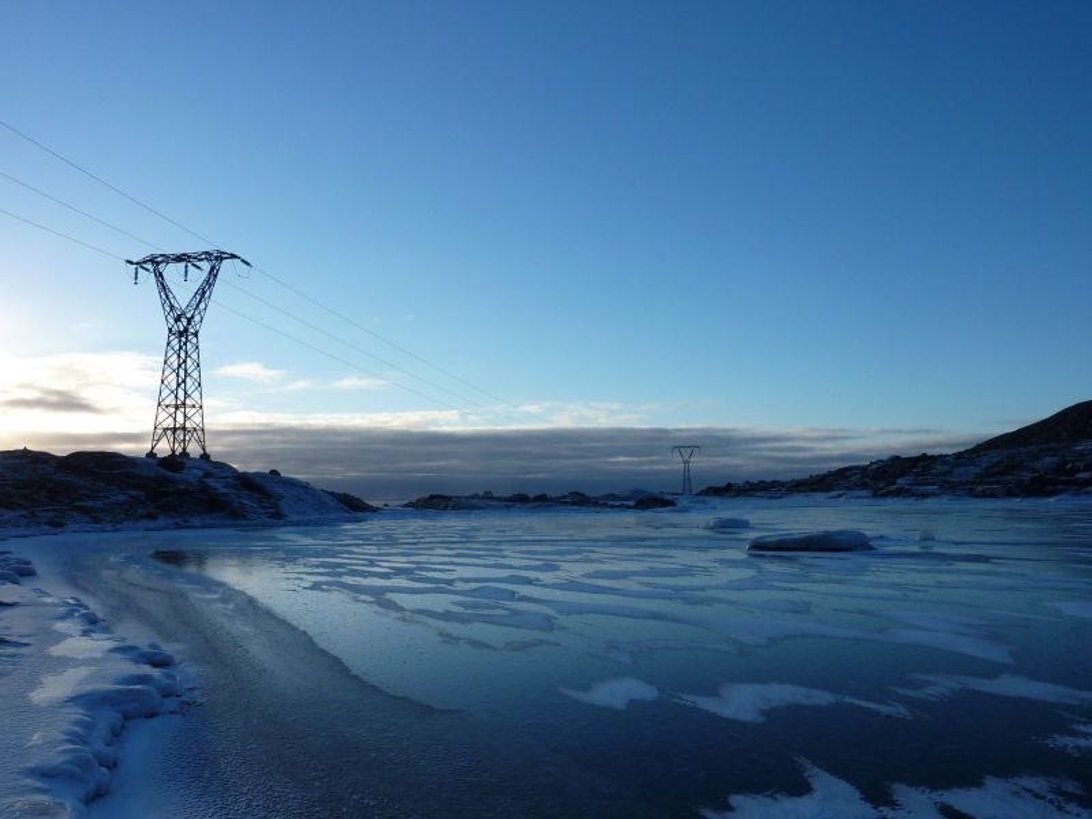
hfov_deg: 69.4
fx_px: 789
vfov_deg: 54.9
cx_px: 546
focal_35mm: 25
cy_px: 410
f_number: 4.5
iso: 80
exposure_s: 1/500
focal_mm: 4.1
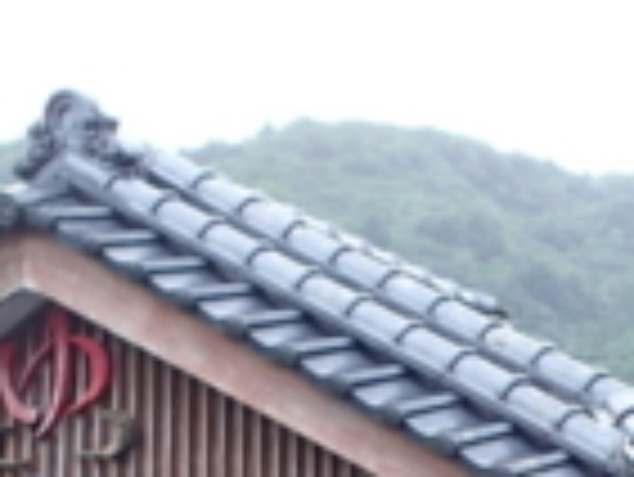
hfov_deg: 13.7
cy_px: 986
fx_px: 2603
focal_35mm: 142
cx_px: 643
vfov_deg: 9.7
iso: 100
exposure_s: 1/125
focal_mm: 4.5
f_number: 2.8
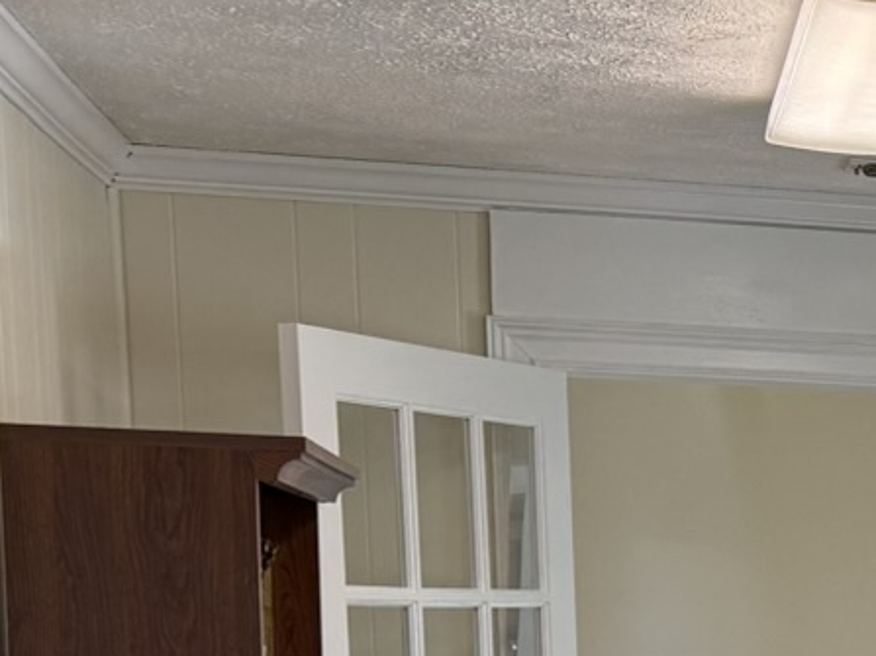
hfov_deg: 14.7
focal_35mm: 110
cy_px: 948
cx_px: 1748
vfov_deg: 12.8
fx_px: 2783
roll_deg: -0.4
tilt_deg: -6.3
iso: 125
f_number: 1.78
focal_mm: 6.76
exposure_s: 1/120
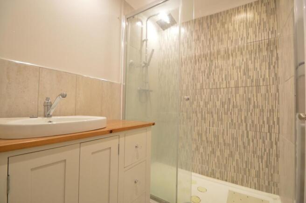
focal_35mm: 15
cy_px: 102
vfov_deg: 77.2
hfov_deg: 100.4
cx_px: 153
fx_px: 127
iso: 320
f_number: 3.5
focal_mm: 10
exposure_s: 1/15
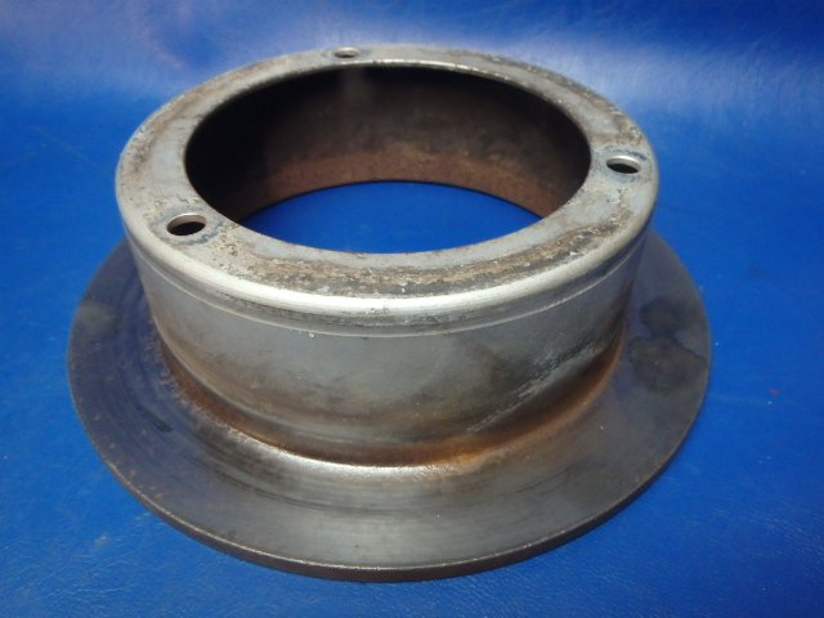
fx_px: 667
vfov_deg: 49.7
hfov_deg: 63.4
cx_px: 412
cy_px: 309
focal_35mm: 28
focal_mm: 5
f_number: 3.9
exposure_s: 1/30
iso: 800
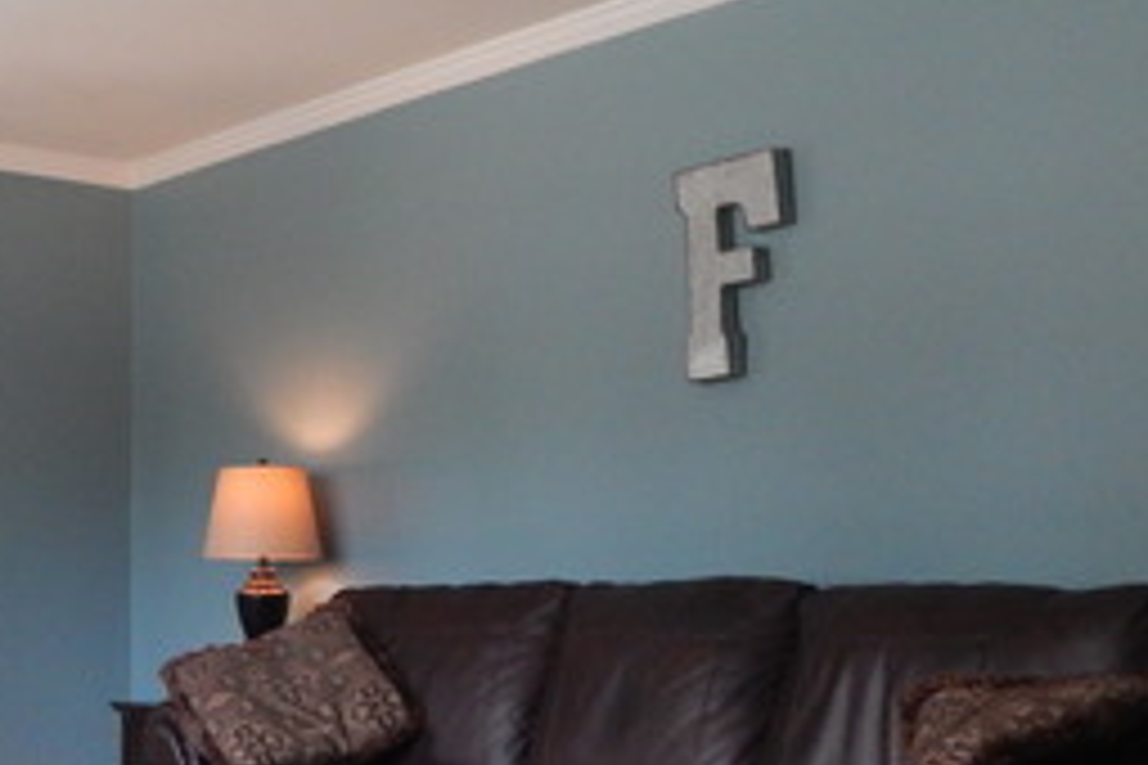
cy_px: 310
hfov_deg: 32.2
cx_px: 185
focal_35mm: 60
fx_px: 1913
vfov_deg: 22.6
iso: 400
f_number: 3
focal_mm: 4
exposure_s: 1/100
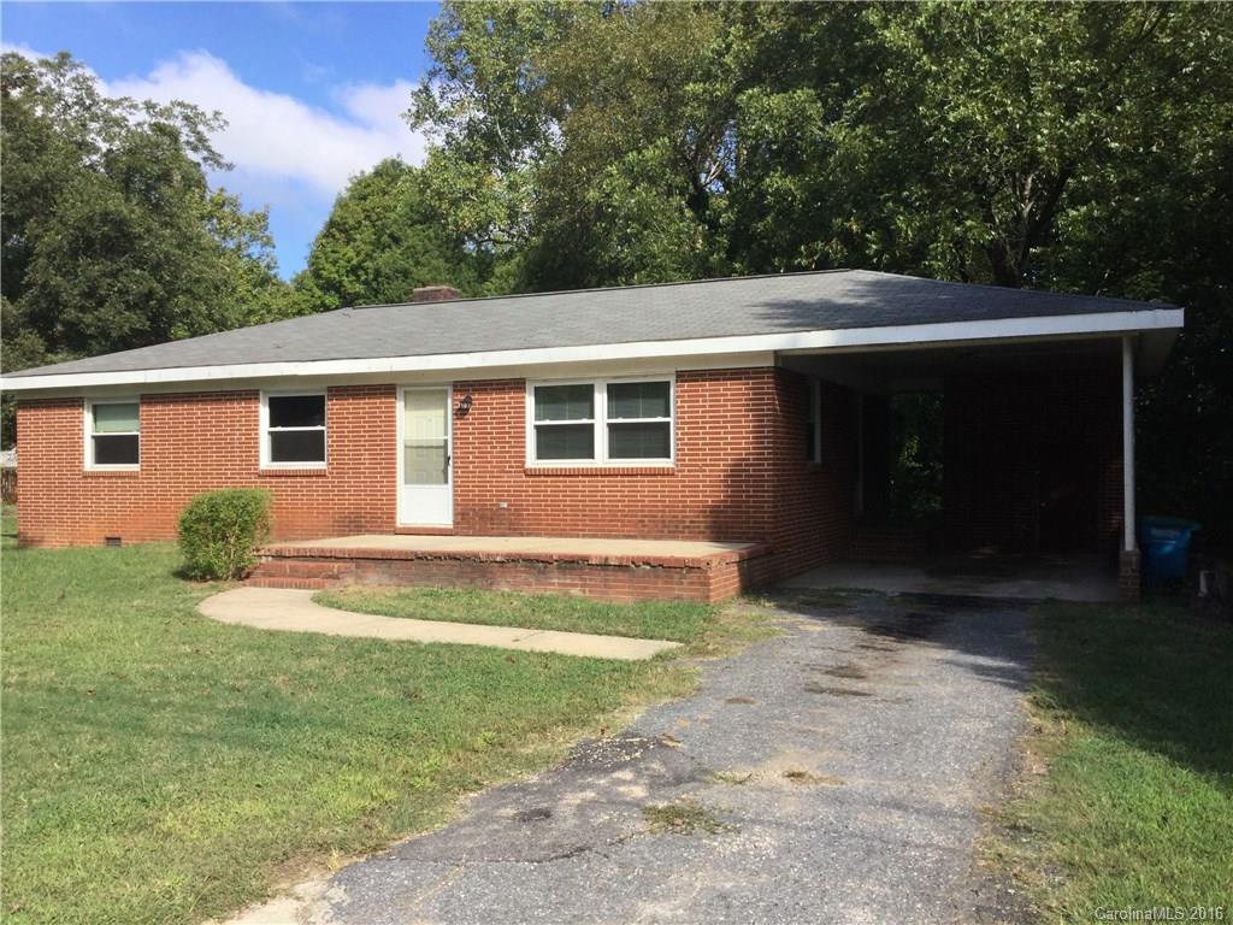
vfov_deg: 45.4
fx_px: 1104
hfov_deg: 58.4
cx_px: 616
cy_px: 462
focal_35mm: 31
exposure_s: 1/926
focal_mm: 3.3
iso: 25
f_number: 2.4
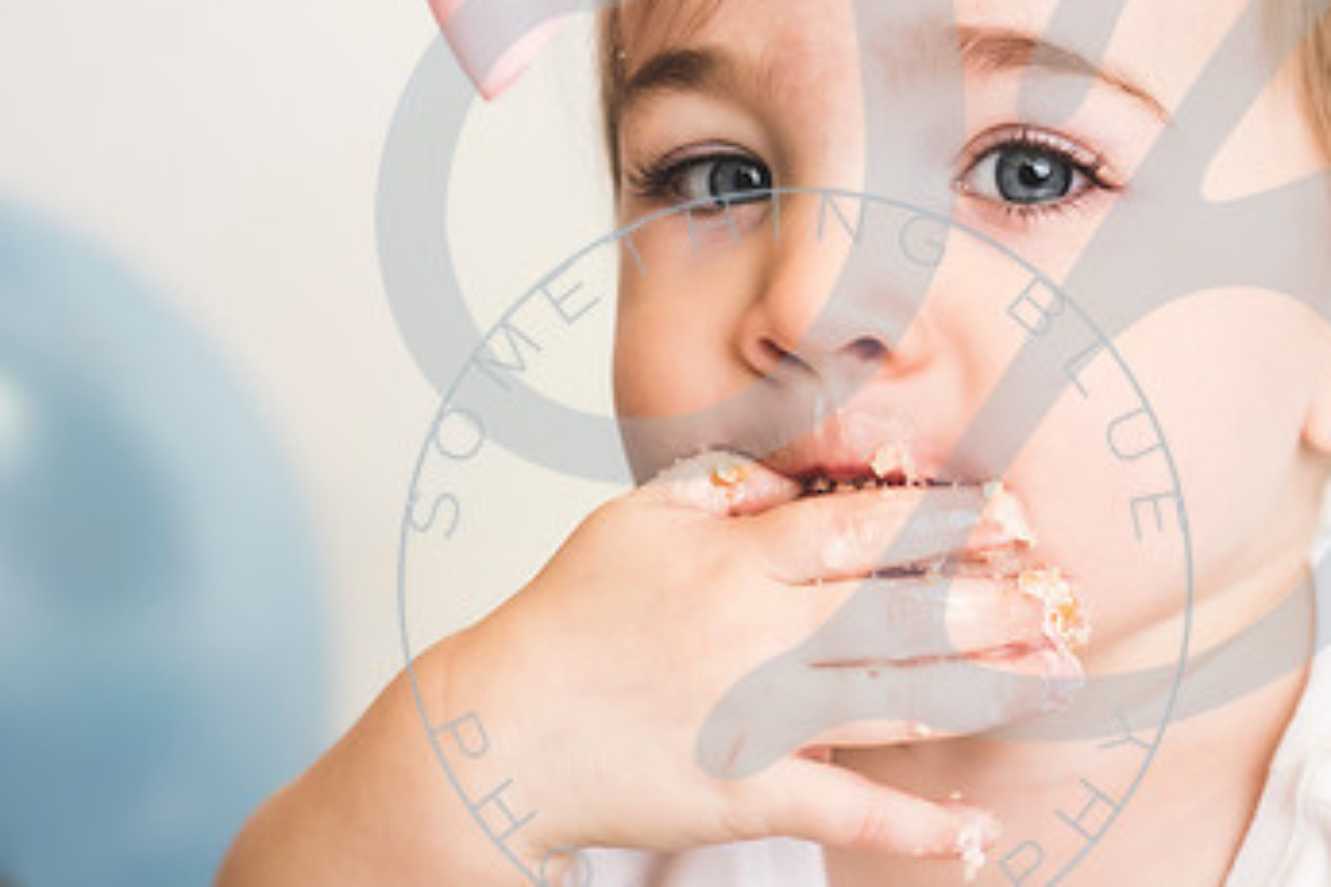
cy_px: 260
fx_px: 3105
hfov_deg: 24.0
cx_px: 988
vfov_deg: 16.2
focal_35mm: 84
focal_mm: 50
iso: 200
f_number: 2.8
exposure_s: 1/160
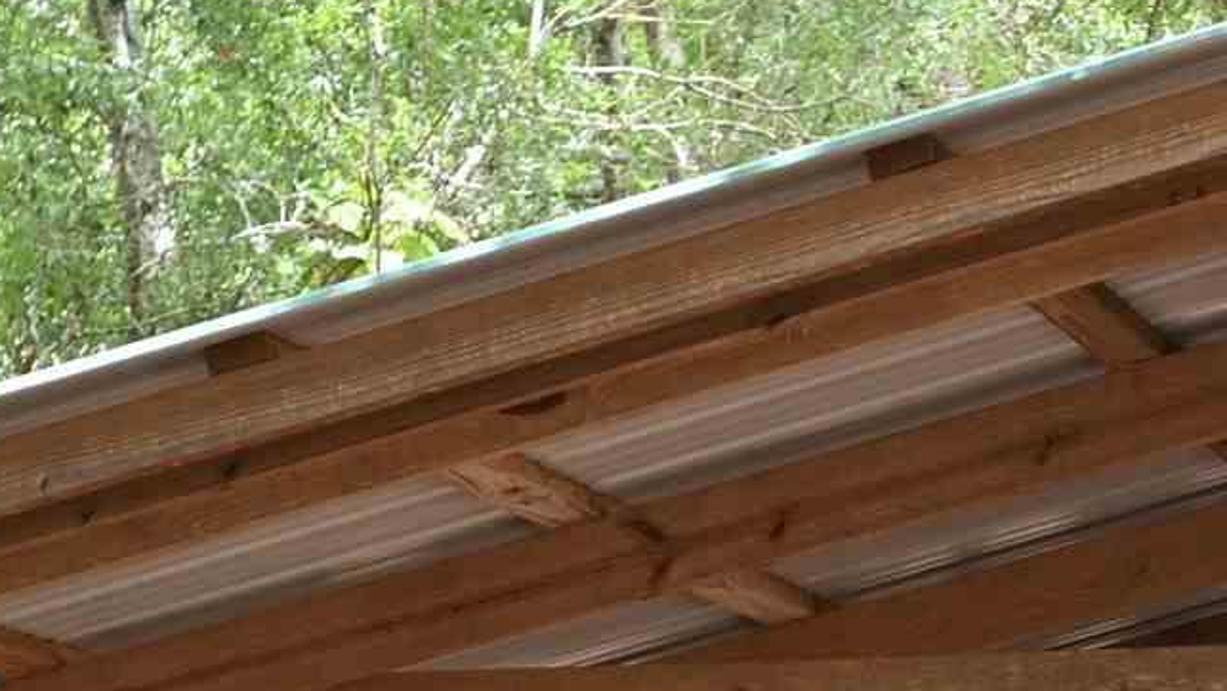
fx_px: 4881
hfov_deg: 14.2
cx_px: 1166
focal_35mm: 150
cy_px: 1408
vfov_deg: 7.7
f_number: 5
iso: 200
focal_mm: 30
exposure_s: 1/100
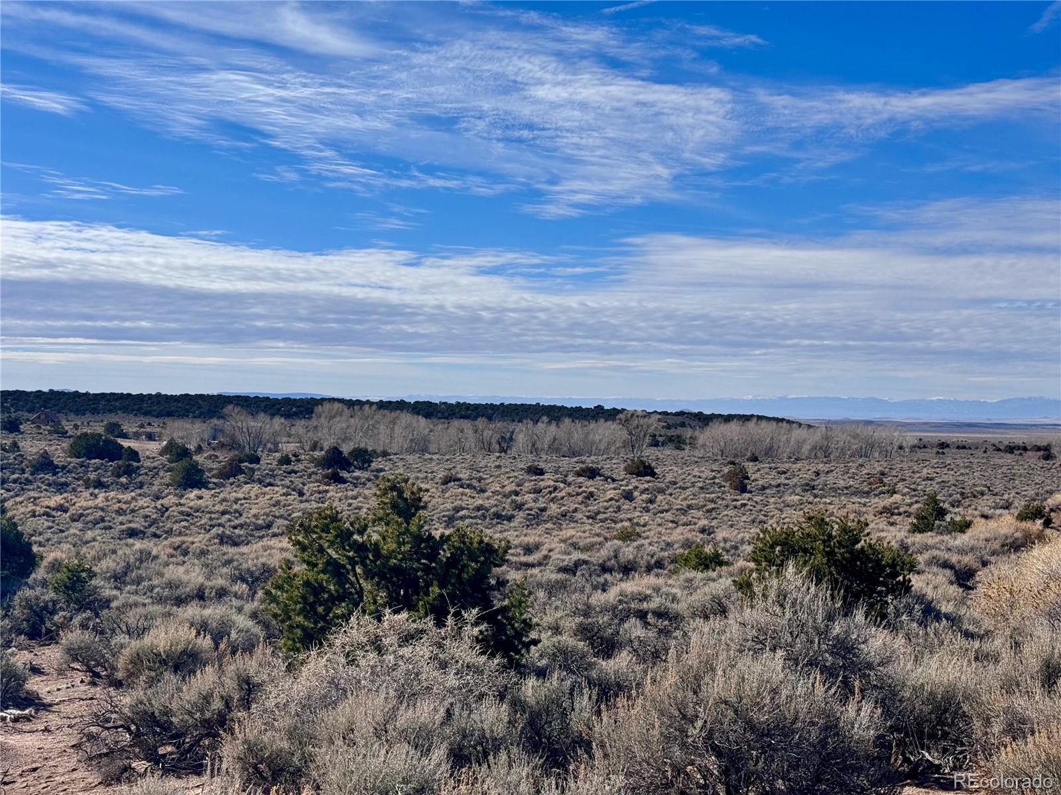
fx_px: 1471
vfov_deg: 30.3
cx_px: 530
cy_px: 398
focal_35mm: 48
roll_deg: -1.3
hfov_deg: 39.7
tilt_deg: -0.7
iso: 64
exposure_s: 1/9009
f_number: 1.78
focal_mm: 6.76
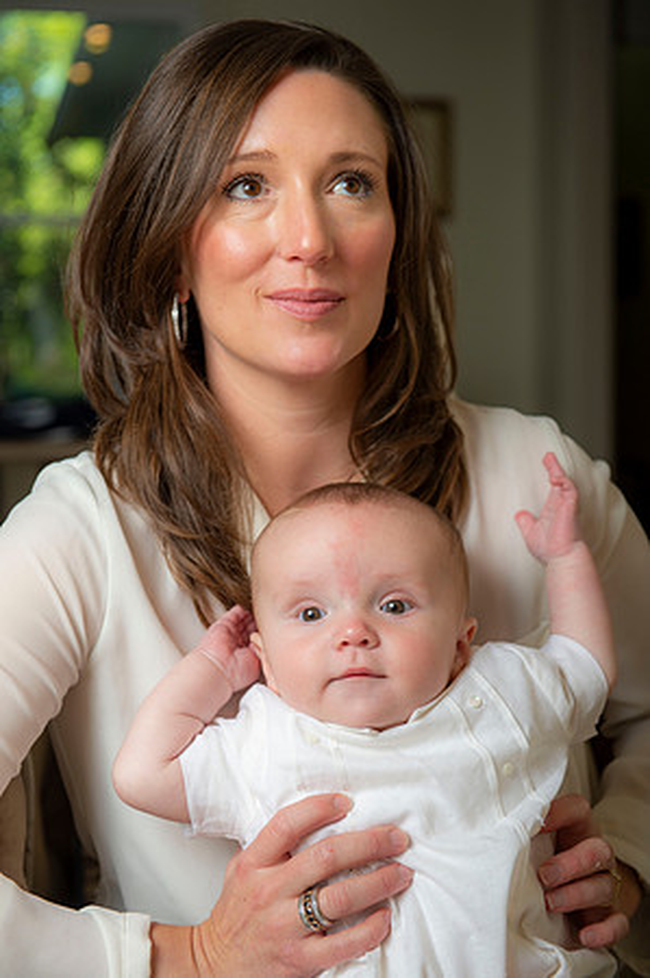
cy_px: 489
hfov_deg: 21.9
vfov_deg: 32.4
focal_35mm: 62
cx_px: 325
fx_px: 1683
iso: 250
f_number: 4.5
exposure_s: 1/200
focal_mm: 62
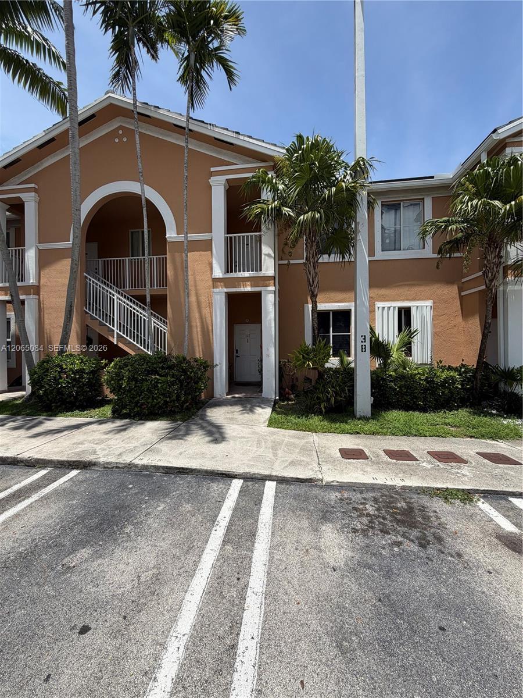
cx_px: 262
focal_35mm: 14
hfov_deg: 85.7
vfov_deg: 102.1
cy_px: 349
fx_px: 282
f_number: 2.2
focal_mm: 2.22
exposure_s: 1/830
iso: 20
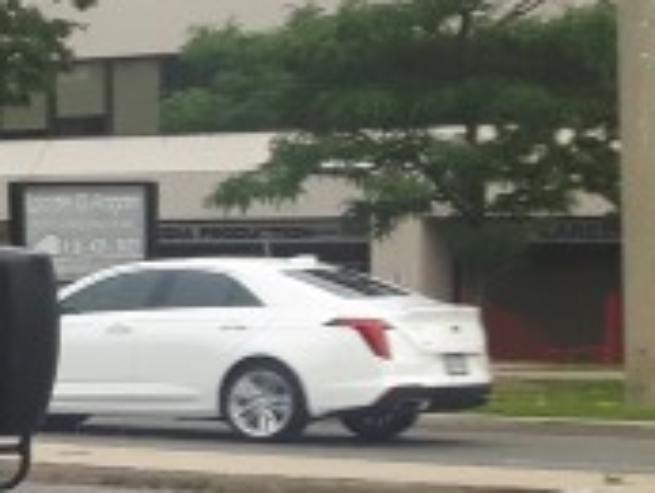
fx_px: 3465
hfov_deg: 9.1
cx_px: -1177
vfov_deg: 8.1
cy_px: 345
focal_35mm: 183
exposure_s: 1/177
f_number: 1.9
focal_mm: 3.7
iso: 40
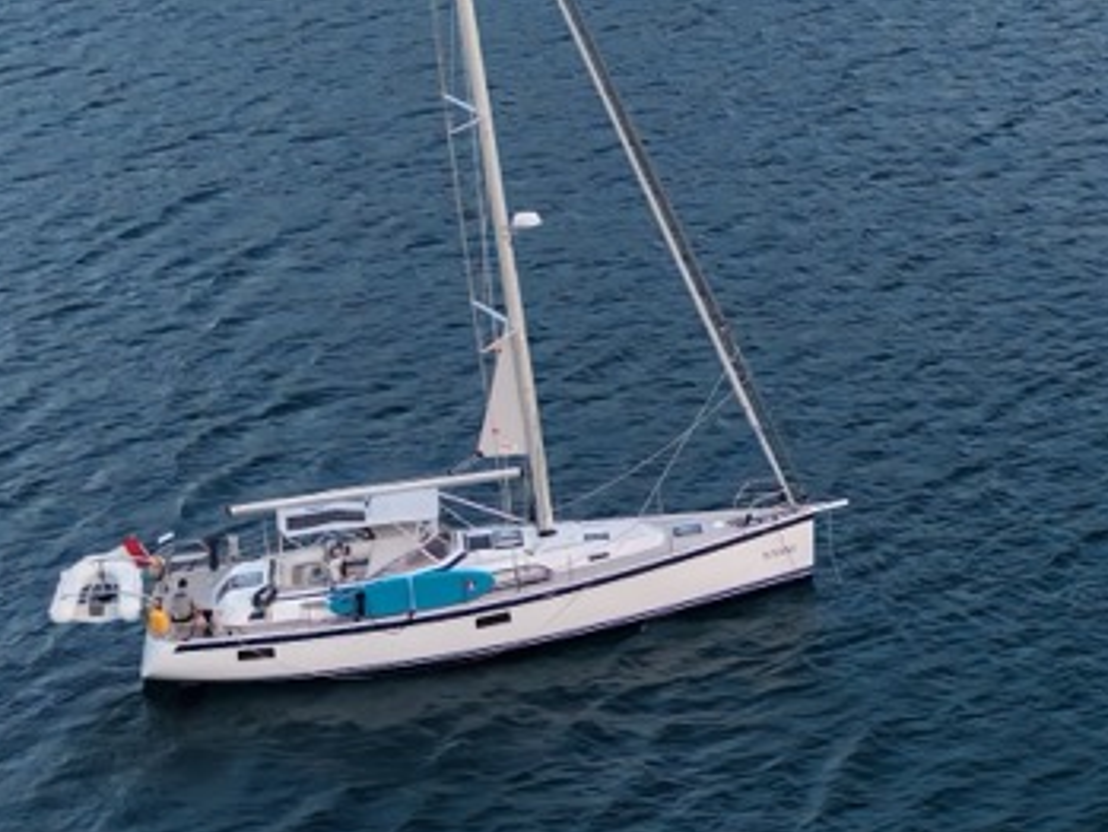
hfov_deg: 16.8
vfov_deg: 13.4
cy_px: 175
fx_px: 3522
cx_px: 1483
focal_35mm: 110
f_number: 1.8
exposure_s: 1/120
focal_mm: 8.67
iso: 100
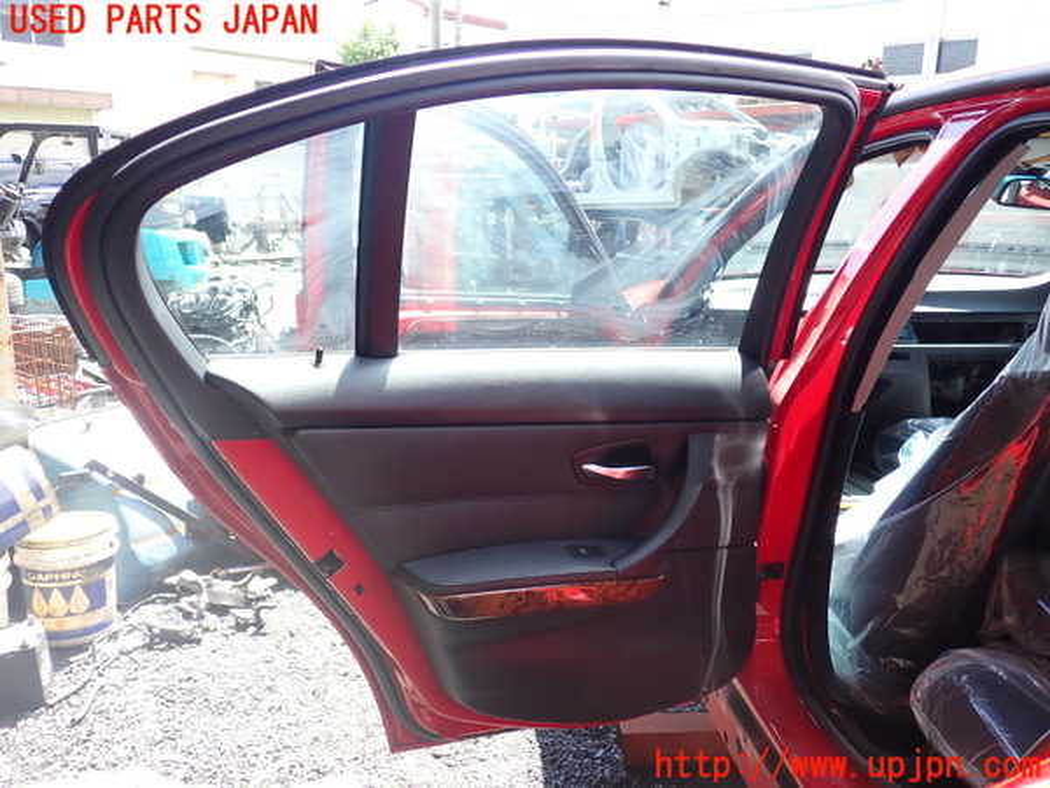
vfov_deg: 46.8
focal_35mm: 30
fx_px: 910
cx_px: 525
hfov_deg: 60.0
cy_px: 394
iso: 100
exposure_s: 1/200
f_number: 2.3
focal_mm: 5.4
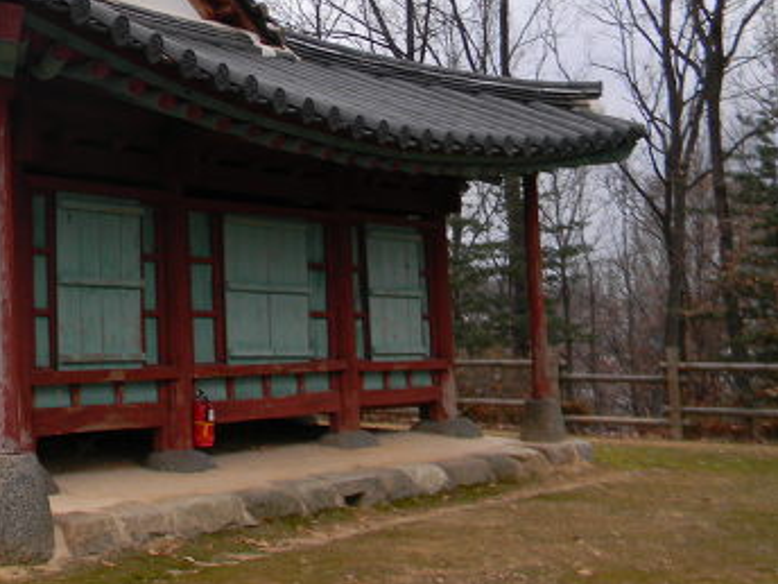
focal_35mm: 57
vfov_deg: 25.4
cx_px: -9
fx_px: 1281
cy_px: 169
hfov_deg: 31.2
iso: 80
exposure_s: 1/18.3
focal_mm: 5
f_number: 3.5
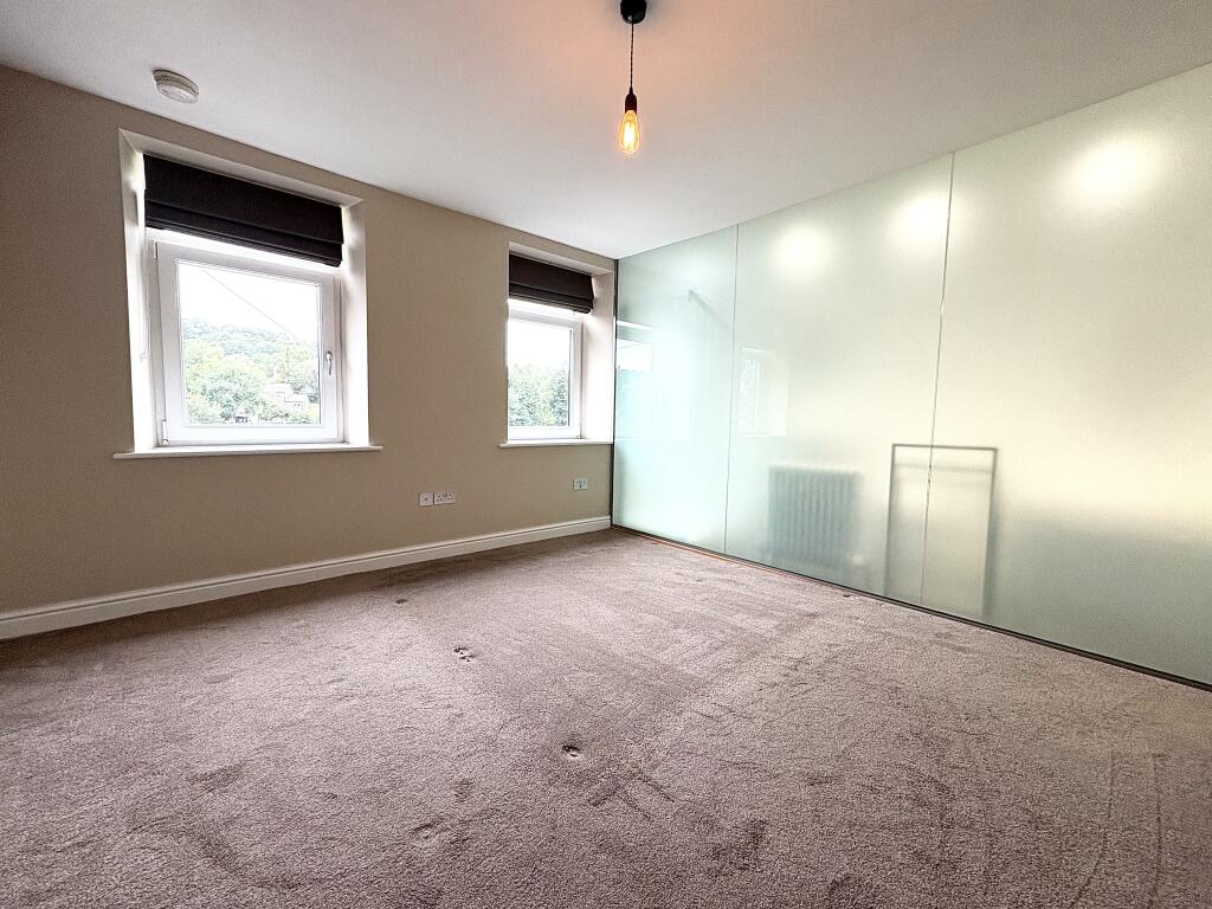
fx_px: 490
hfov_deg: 102.1
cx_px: 606
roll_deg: -0.4
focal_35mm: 14
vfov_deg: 85.7
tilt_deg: -5.0
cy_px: 454
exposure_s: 1/50
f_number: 2.2
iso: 125
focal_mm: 2.22
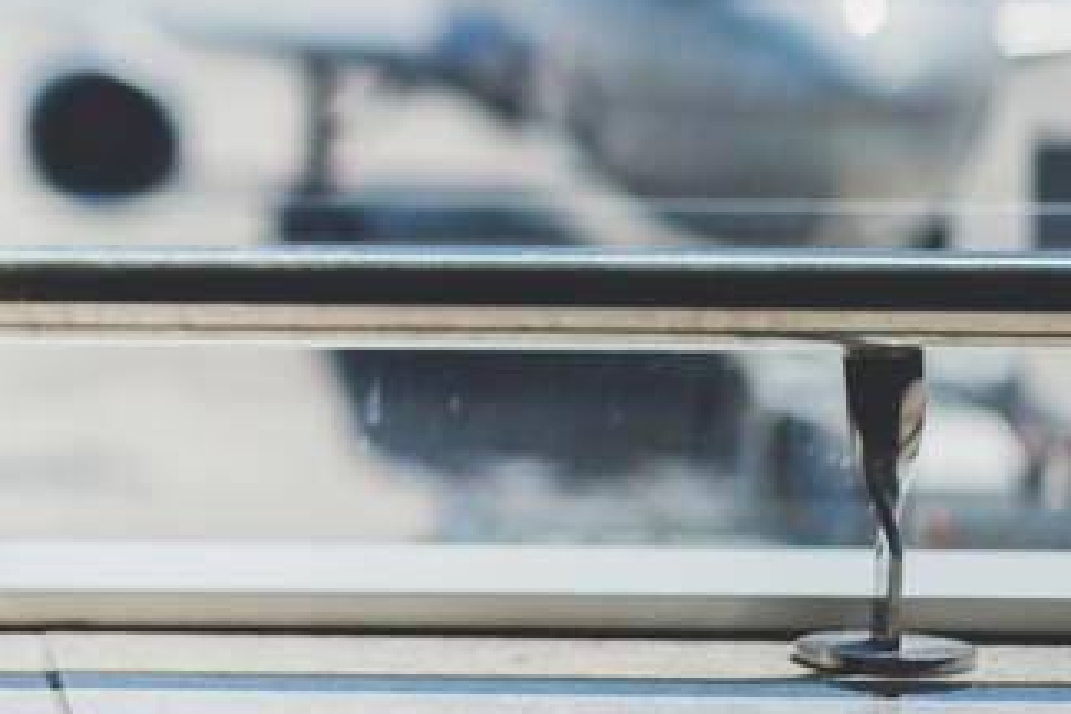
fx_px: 4551
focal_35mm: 153
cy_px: 73
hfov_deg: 12.9
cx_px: -370
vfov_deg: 8.9
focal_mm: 55
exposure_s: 1/6400
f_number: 1.8
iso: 100
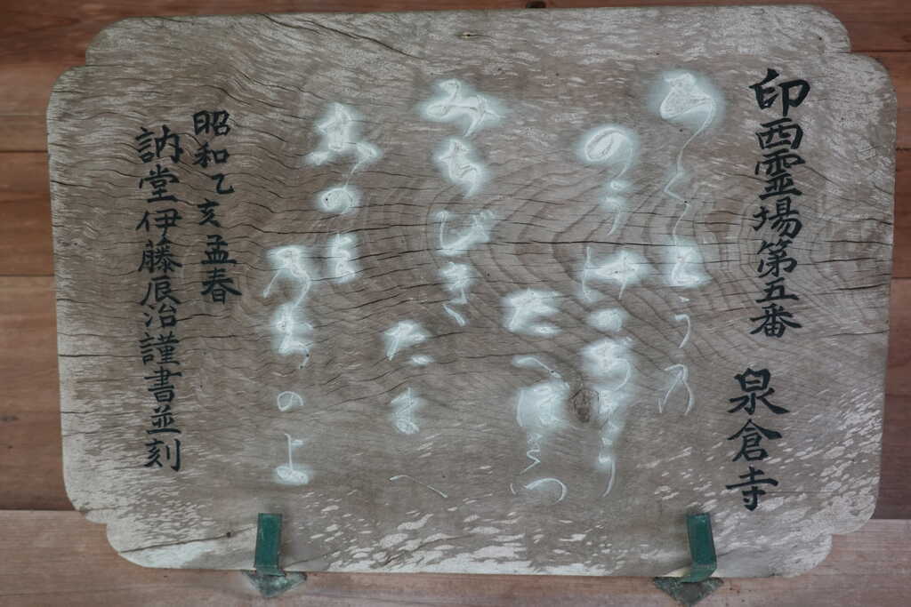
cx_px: 456
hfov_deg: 47.4
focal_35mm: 41
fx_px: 1038
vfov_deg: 32.6
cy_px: 304
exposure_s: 1/50
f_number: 4
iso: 160
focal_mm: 15.28
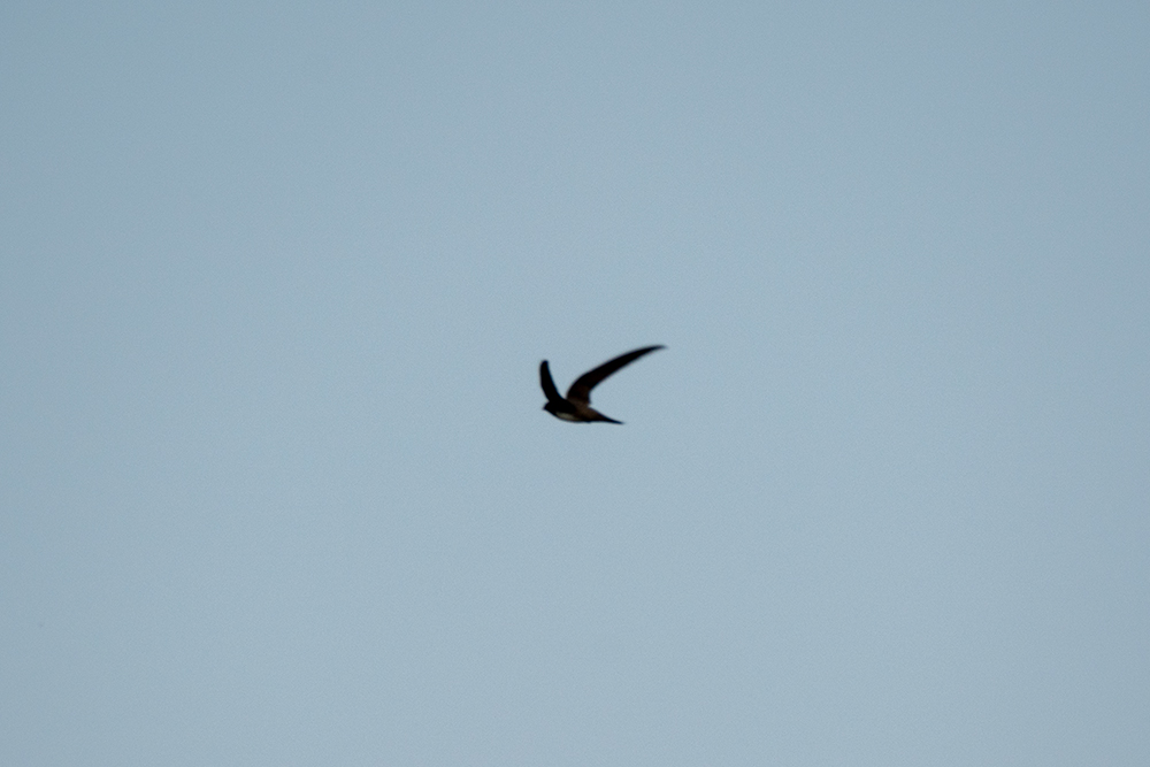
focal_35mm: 600
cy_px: 384
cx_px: 575
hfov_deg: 3.4
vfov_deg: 2.3
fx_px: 19168
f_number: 7.1
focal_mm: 600
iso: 400
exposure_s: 1/640
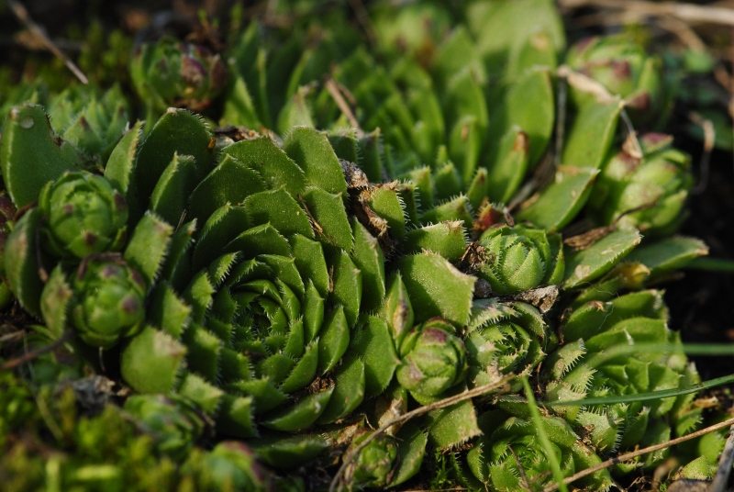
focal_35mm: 128
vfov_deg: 10.8
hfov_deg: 16.0
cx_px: 367
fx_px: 2603
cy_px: 246
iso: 400
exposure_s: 1/200
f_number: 8
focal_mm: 85
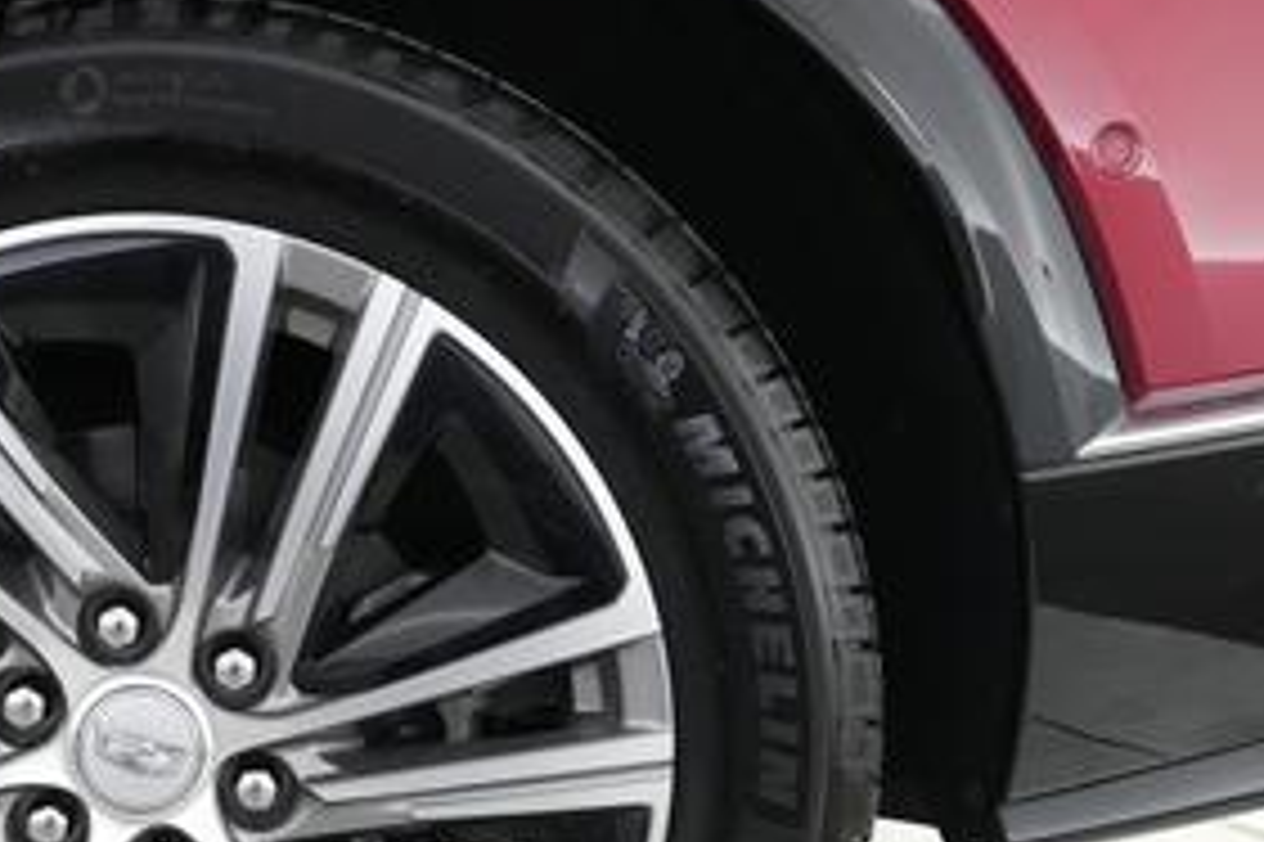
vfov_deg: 23.2
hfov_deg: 33.4
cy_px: 743
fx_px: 2000
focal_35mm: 57
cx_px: 148
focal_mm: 25
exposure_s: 1/160
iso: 4000
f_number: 2.8
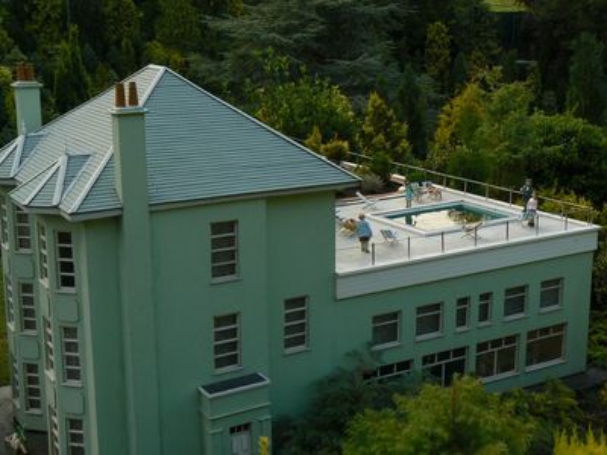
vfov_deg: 27.0
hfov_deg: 35.5
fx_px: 947
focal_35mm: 54
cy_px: 228
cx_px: 304
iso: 80
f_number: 5.6
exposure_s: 1/125
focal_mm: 8.9
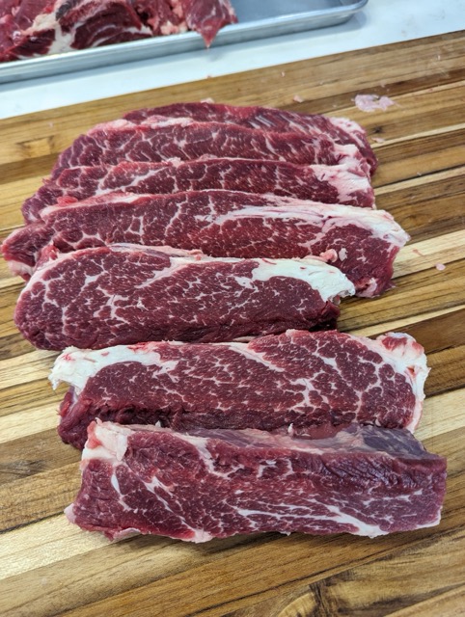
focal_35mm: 24
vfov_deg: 71.5
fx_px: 429
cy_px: 308
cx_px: 232
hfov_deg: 56.9
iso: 120
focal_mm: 6.81
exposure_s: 1/120
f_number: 1.85
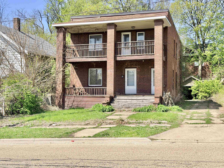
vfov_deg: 30.3
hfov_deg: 39.7
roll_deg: +0.4
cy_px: 84
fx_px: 311
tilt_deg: +1.2
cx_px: 112
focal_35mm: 48
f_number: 1.78
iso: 64
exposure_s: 1/3096
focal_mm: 6.76
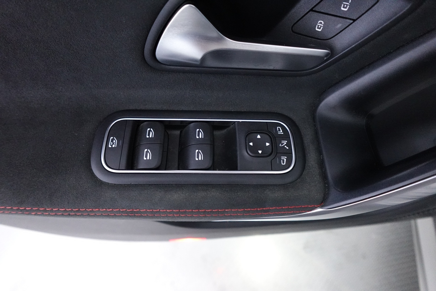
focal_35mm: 20
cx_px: 218
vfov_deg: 61.9
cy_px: 146
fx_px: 242
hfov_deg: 84.0
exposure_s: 1/80
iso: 2500
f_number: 2
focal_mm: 7.6
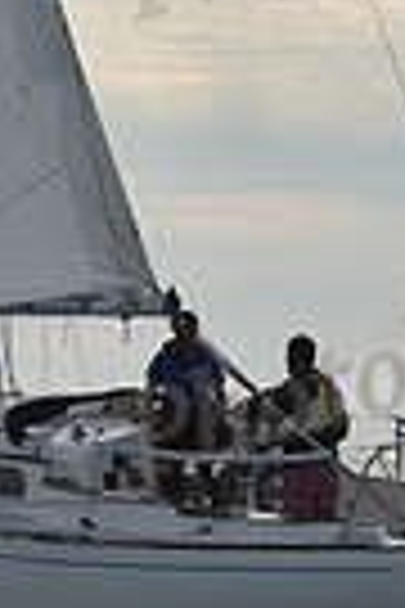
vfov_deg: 6.8
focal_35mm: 301
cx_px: -106
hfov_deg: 4.5
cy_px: -266
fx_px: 5079
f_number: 10
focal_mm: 70
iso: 320
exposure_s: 1/1000
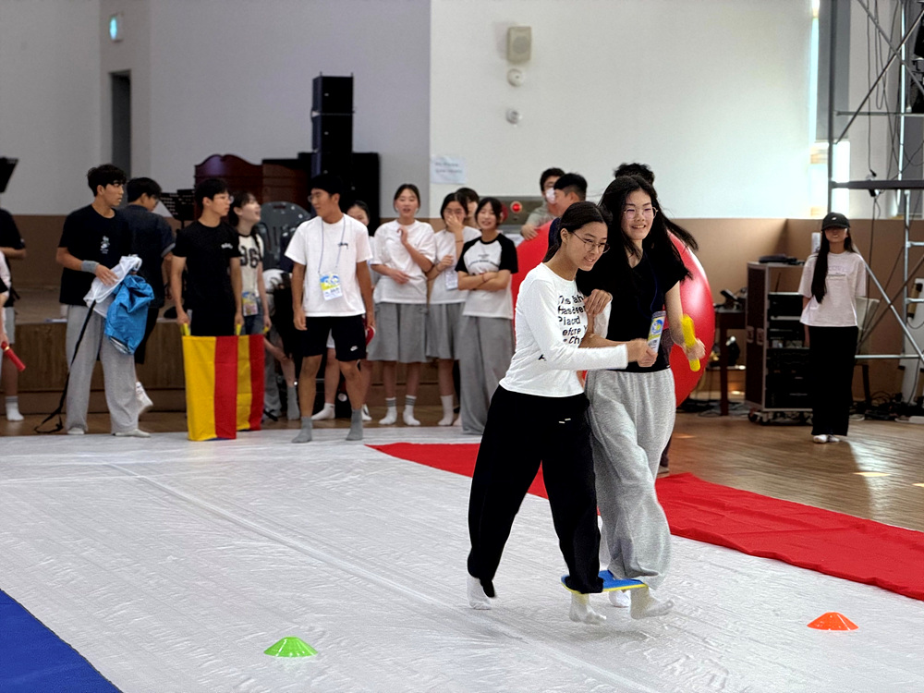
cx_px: 462
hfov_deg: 19.6
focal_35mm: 100
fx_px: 2669
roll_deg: +0.4
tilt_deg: -3.2
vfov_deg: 14.8
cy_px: 346
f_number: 2.8
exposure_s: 1/120
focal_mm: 16.89
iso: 250
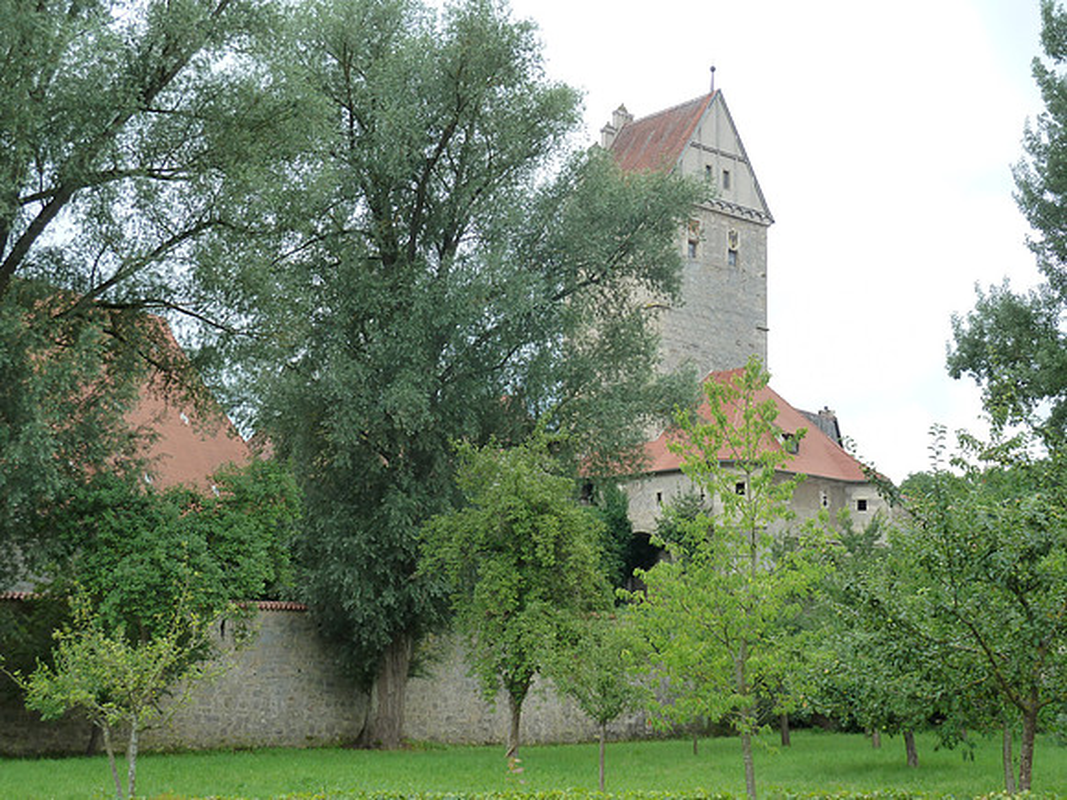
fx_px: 1603
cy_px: 400
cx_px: 534
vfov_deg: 28.0
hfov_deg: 36.8
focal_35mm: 52
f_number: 3.8
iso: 125
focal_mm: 8.5
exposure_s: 1/160
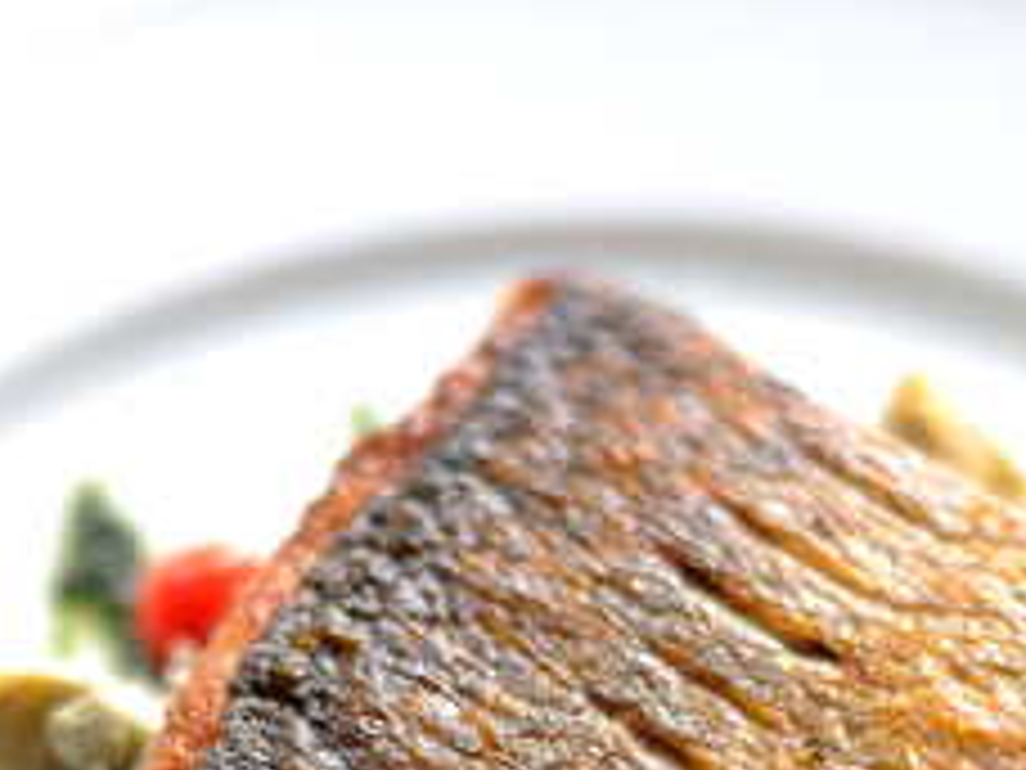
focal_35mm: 162
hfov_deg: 12.2
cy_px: 1108
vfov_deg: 9.0
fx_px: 4802
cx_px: 351
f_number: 2.2
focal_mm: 50
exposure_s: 1/200
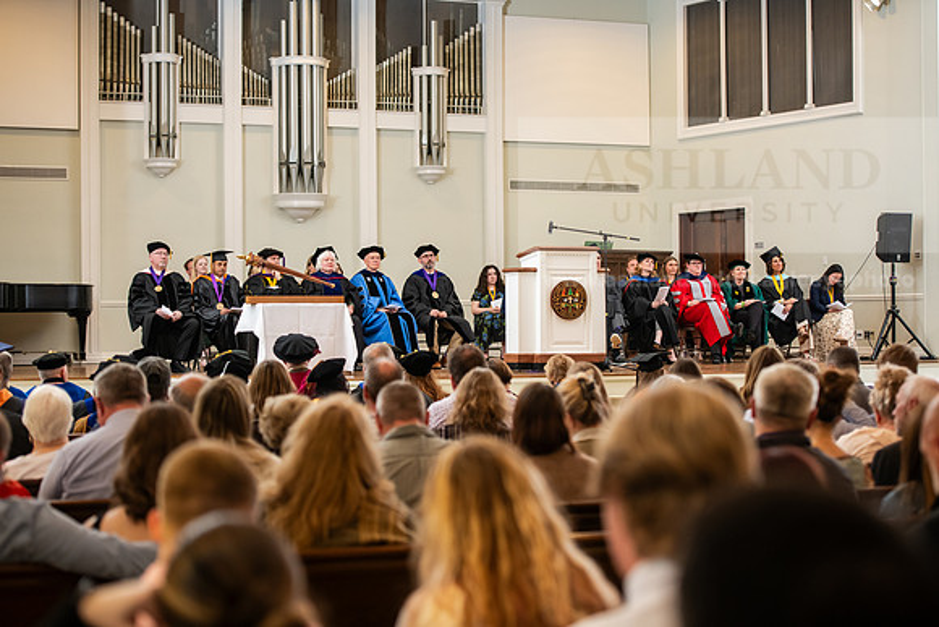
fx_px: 1826
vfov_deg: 19.5
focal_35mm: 70
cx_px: 470
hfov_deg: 28.8
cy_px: 314
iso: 1250
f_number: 3.2
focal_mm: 70
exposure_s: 1/160
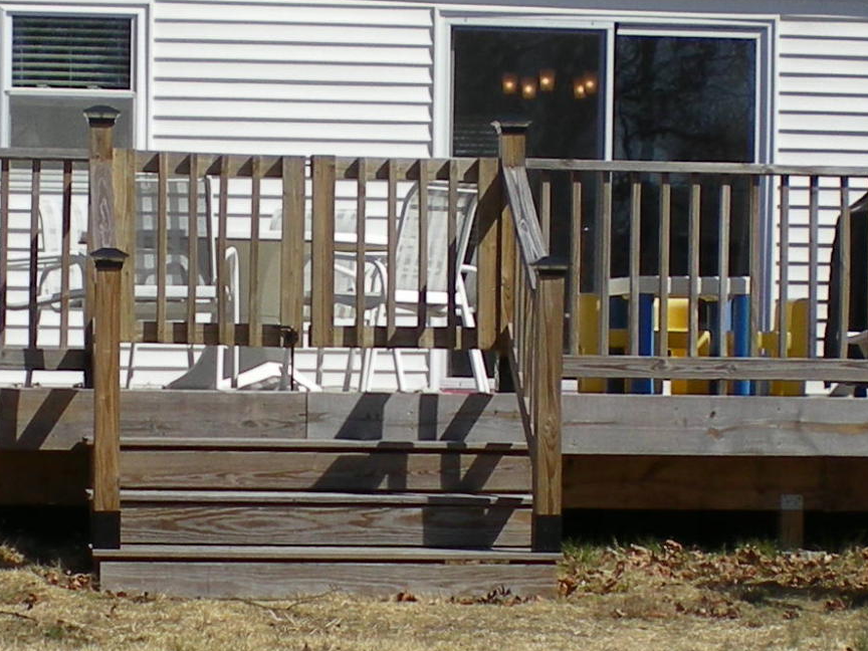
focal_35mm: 132
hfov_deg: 14.9
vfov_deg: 11.2
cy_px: 418
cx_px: 329
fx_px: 3310
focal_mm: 6.3
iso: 50
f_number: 4.6
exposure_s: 1/577
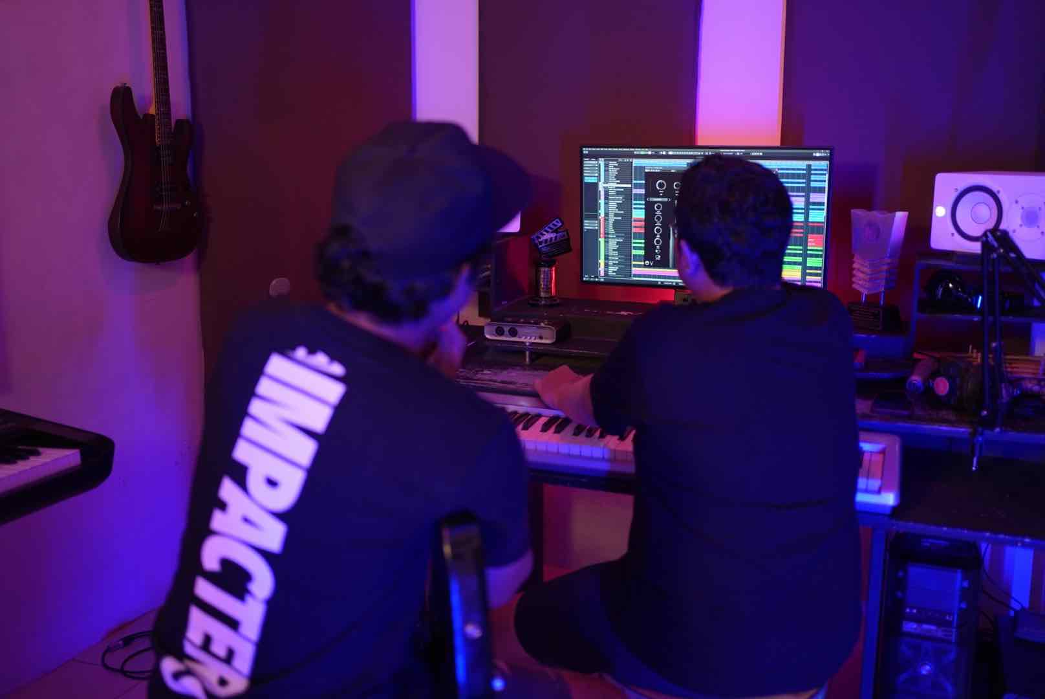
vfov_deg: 37.9
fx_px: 1017
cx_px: 522
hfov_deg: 54.4
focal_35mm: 35
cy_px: 350
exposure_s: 1/50
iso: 1000
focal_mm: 35
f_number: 1.8
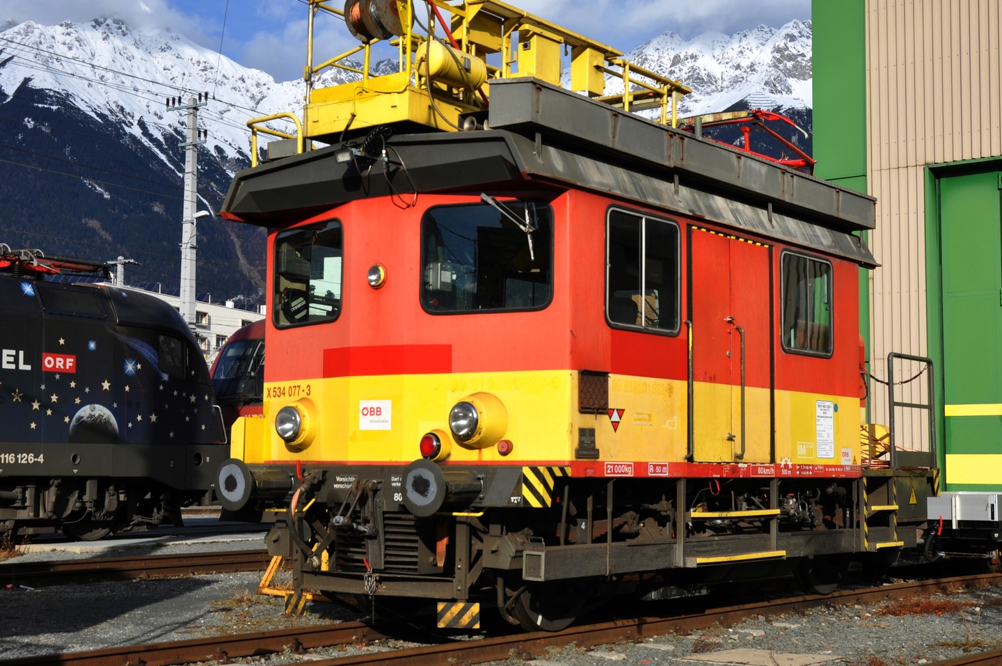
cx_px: 516
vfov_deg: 24.1
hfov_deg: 35.7
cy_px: 306
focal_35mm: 56
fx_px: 1557
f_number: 8
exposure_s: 1/500
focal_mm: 28
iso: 200
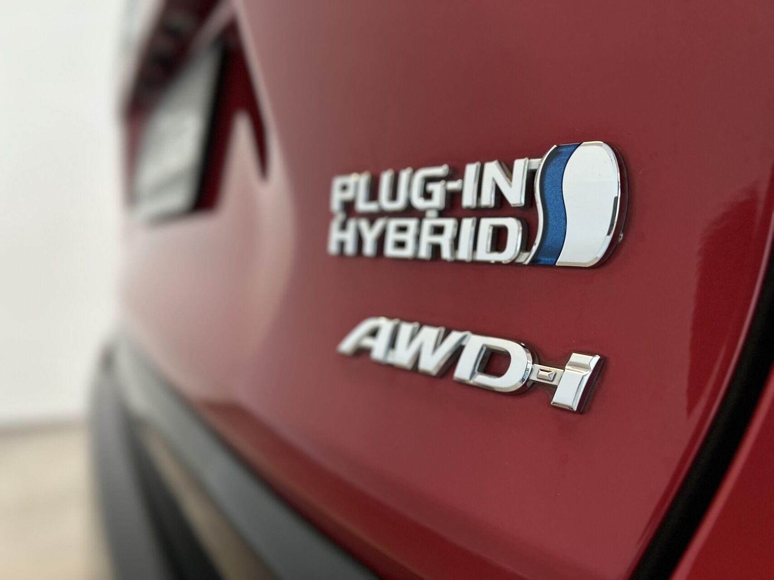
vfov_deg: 53.1
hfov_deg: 67.3
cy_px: 290
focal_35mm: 26
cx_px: 387
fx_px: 581
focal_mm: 5.7
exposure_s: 1/100
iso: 100
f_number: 1.5
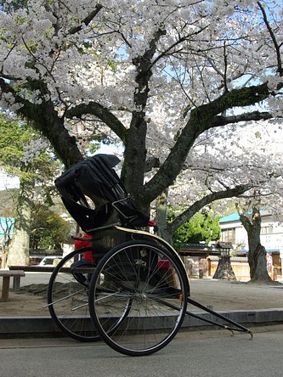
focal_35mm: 40
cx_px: 143
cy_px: 167
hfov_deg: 36.0
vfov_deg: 46.7
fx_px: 436
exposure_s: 1/250
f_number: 8
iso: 400
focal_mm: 24
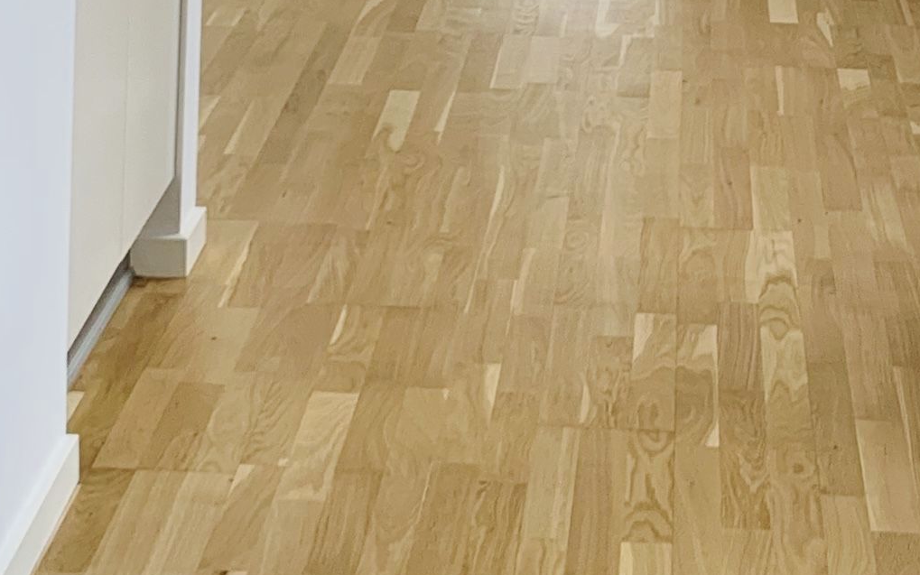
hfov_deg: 19.1
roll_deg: -1.3
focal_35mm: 109
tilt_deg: -4.4
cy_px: -467
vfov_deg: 11.2
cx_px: 590
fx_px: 2733
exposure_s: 1/121
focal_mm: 4.25
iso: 40
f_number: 1.8
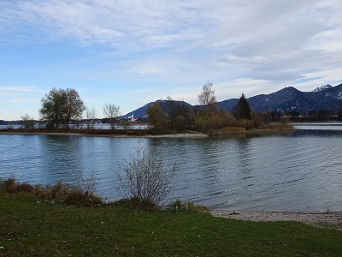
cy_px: 128
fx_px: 326
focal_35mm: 33
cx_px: 171
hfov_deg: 55.4
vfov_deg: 42.9
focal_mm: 5.61
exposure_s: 1/500
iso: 80
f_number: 4
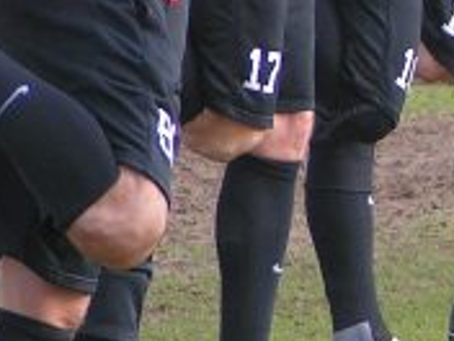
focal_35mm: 894
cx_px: 686
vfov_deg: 1.7
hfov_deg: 2.2
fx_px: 11725
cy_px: -13
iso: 50
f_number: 3.5
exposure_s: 1/200
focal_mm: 30.1
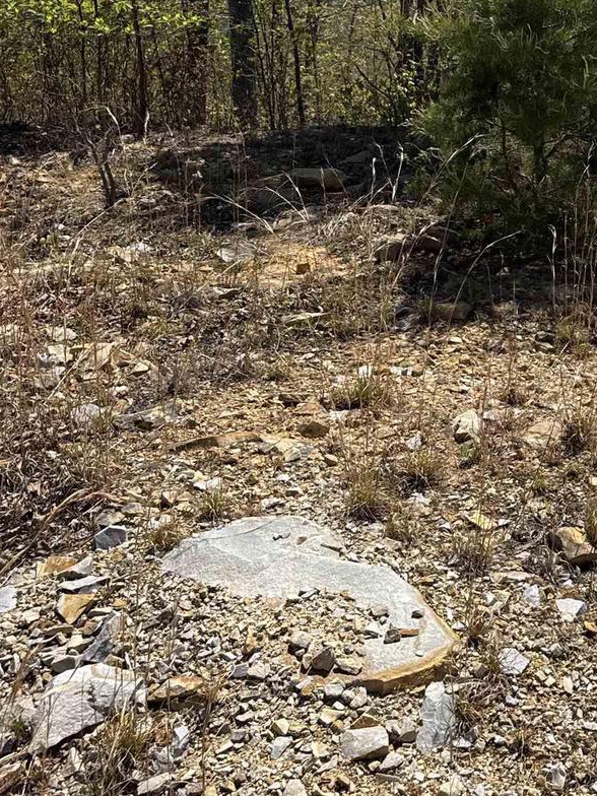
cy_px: 208
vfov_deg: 39.4
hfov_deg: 29.5
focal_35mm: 47
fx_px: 1081
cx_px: 548
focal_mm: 6.76
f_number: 1.78
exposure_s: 1/4950
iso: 80
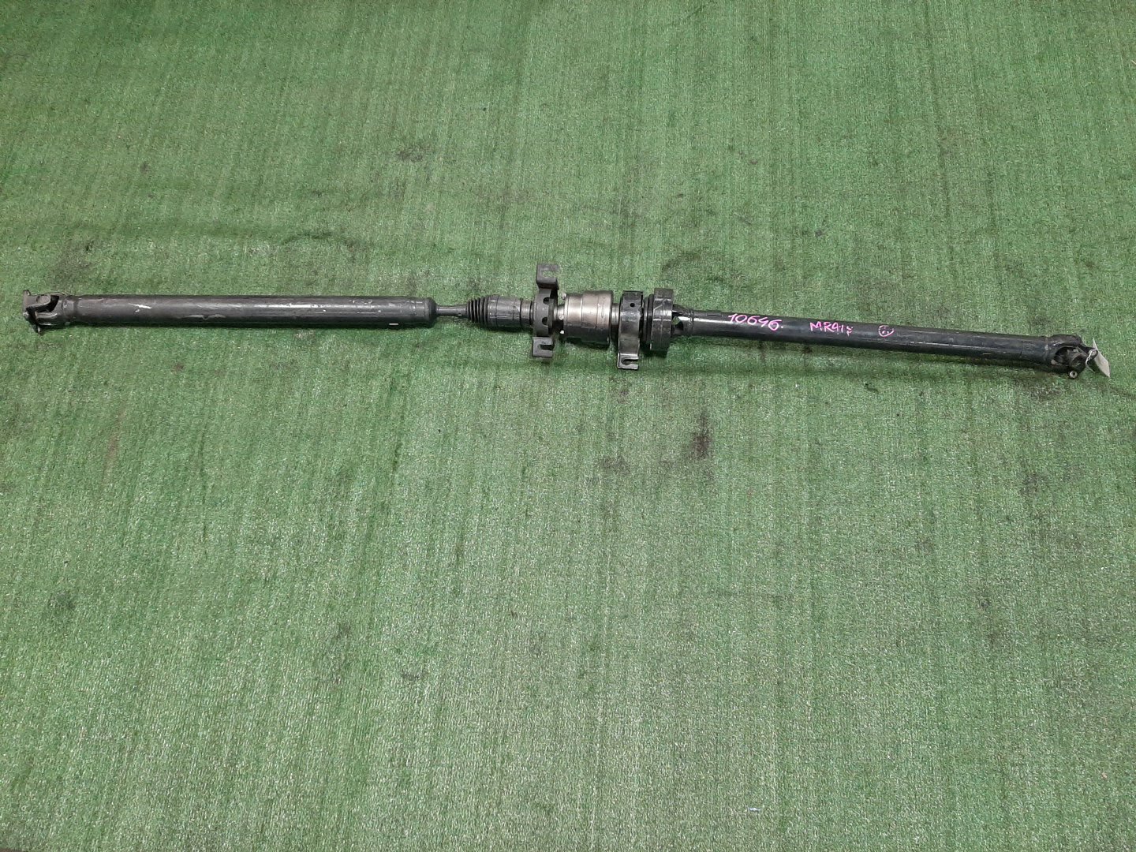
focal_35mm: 26
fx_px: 853
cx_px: 568
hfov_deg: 67.3
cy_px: 426
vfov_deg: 53.1
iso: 246
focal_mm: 3.93
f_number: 1.7
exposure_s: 1/50
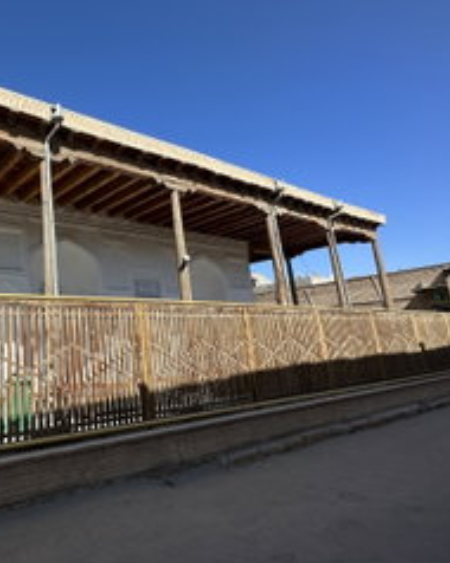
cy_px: 258
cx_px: 64
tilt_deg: +12.4
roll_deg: +2.5
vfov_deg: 72.5
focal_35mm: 23
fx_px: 383
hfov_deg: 54.7
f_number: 2.2
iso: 40
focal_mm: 2.22
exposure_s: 1/1416
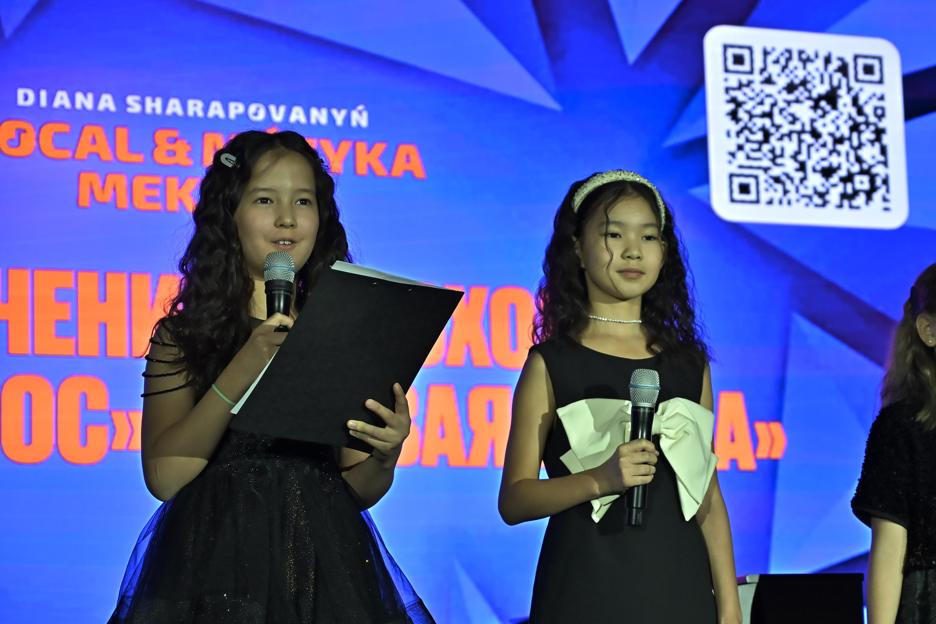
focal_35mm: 91
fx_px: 2366
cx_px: 590
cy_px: 394
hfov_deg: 22.3
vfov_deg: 15.0
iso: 2000
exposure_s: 1/320
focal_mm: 70
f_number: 4
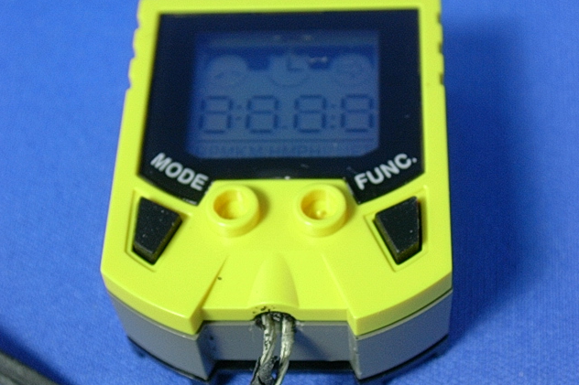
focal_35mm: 79
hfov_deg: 25.7
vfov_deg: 17.3
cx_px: 290
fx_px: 1270
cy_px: 185
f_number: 3.8
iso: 70
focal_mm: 11.3
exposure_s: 1/6.9
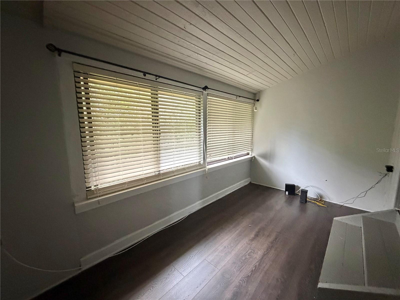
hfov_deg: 102.1
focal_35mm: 14
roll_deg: +0.1
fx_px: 162
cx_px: 200
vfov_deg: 85.7
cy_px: 150
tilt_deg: -7.8
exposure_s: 1/60
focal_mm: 2.22
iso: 1000
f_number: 2.2
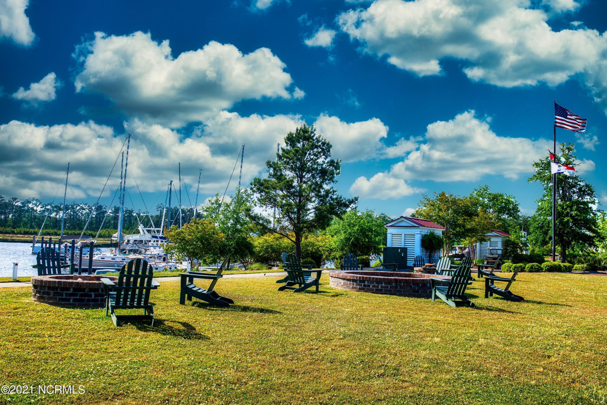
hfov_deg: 55.8
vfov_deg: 38.9
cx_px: 304
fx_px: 573
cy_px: 202
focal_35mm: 34
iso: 100
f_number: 11
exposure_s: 1/200
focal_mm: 34
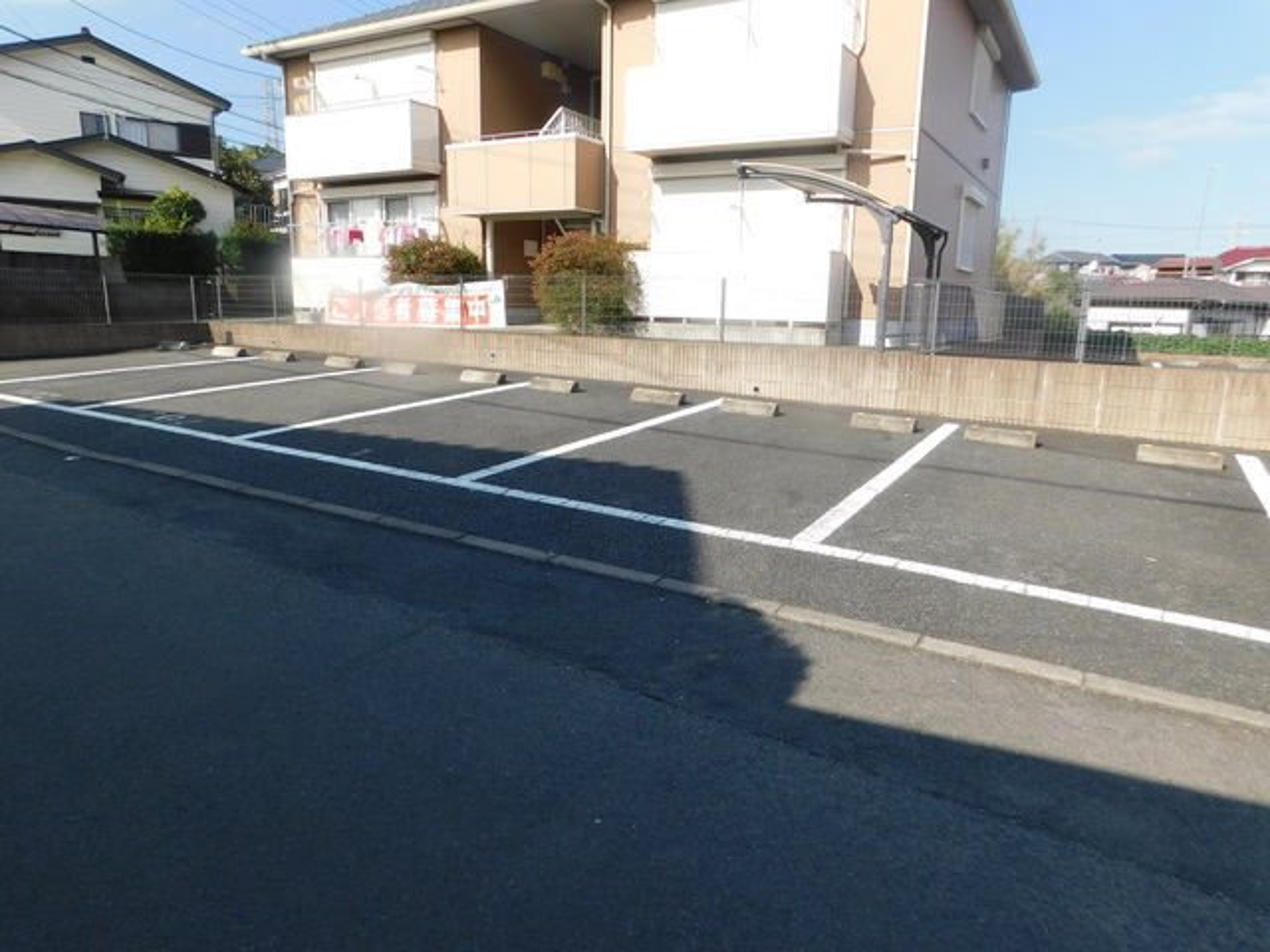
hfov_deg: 73.9
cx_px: 635
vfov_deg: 58.9
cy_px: 476
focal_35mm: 23
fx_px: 844
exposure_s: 1/1000
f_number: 3
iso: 125
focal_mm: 4
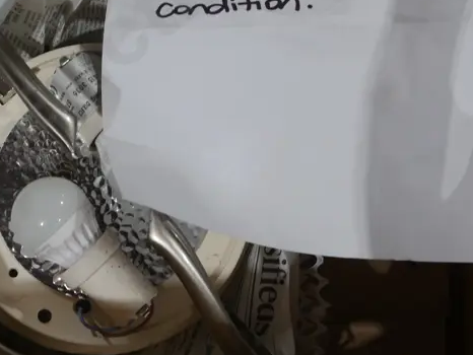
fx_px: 1682
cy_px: 66
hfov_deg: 15.9
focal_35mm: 123
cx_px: 89
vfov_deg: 12.0
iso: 500
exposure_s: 1/60
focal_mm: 28
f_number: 5.3
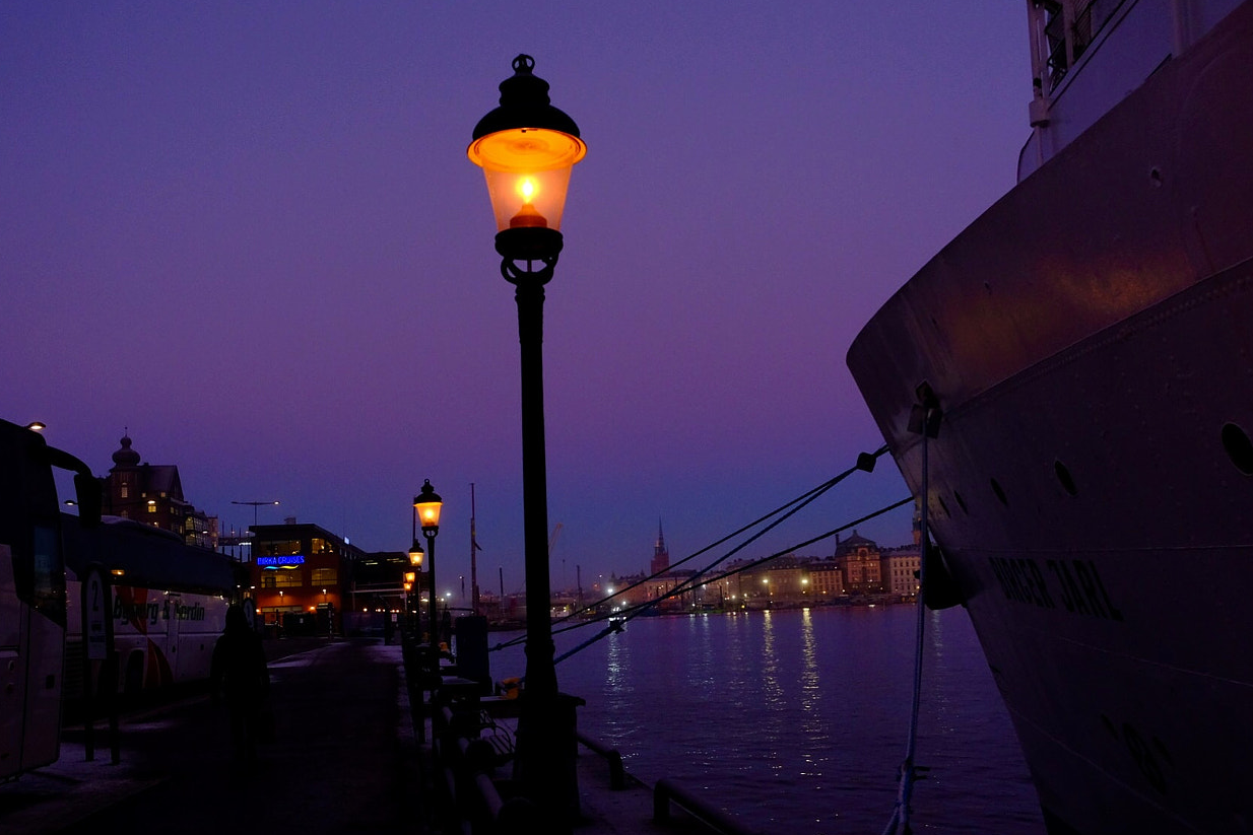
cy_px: 487
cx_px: 610
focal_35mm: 35
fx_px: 1218
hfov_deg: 54.4
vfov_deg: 37.8
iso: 1250
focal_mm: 18
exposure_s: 1/125
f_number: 4
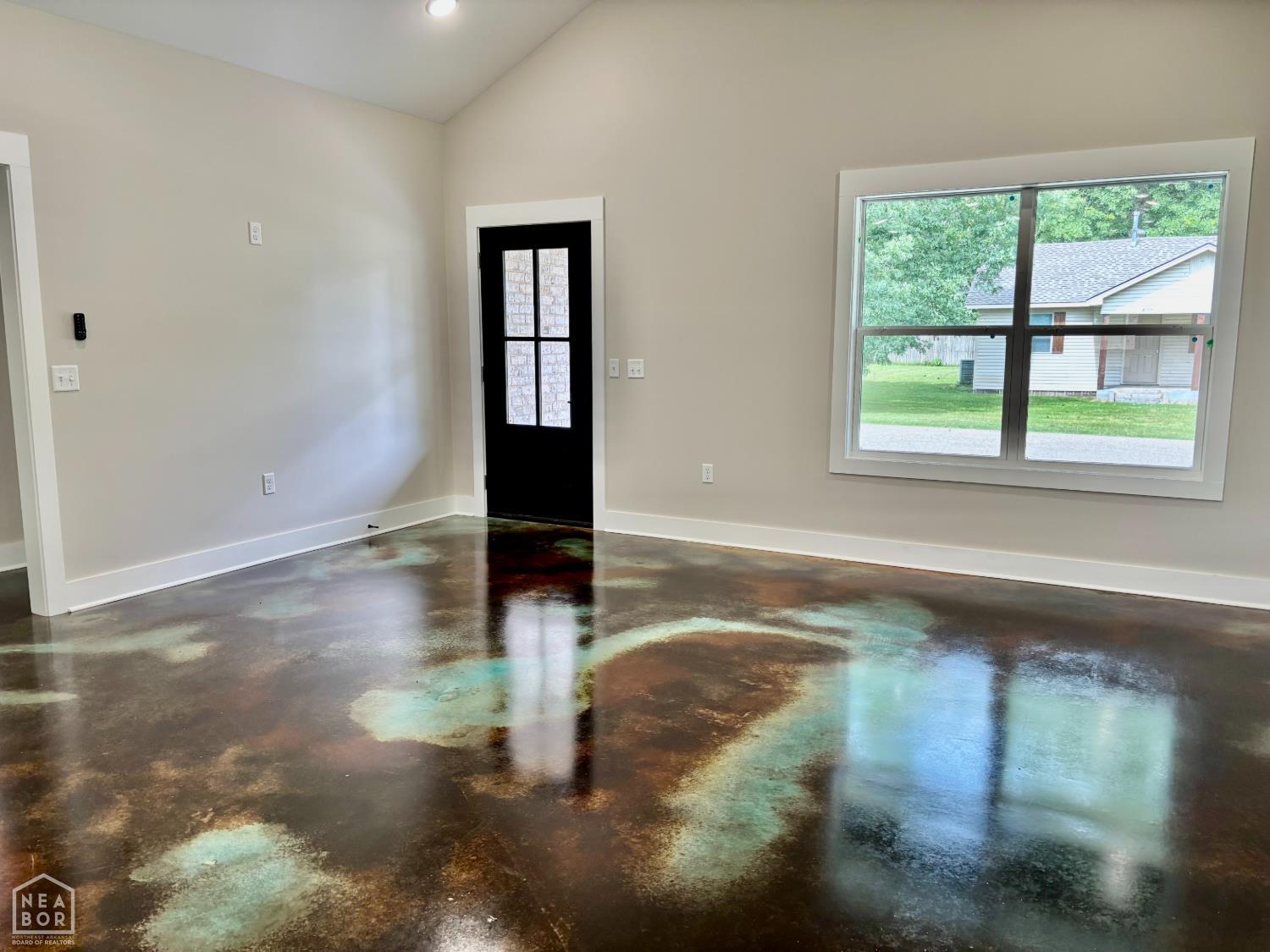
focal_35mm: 26
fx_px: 954
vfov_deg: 53.1
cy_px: 476
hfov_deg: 67.3
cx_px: 635
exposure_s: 1/120
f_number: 1.6
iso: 100
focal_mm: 5.96
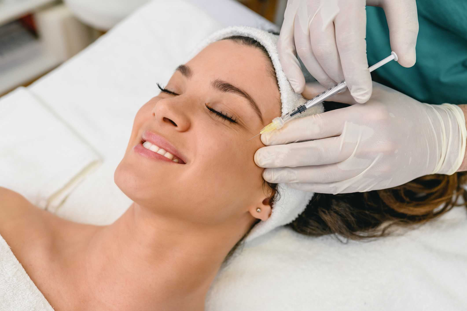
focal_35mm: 35
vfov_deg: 37.8
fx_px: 454
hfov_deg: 54.5
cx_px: 234
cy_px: 156
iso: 500
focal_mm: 35
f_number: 3.5
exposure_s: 1/200
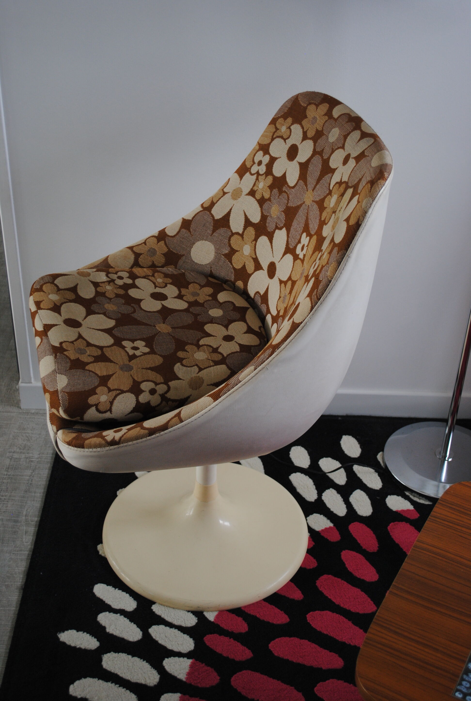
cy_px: 350
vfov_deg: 41.0
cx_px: 236
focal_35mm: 48
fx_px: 937
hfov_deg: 28.2
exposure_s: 1/30
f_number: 4.8
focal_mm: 32
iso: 320
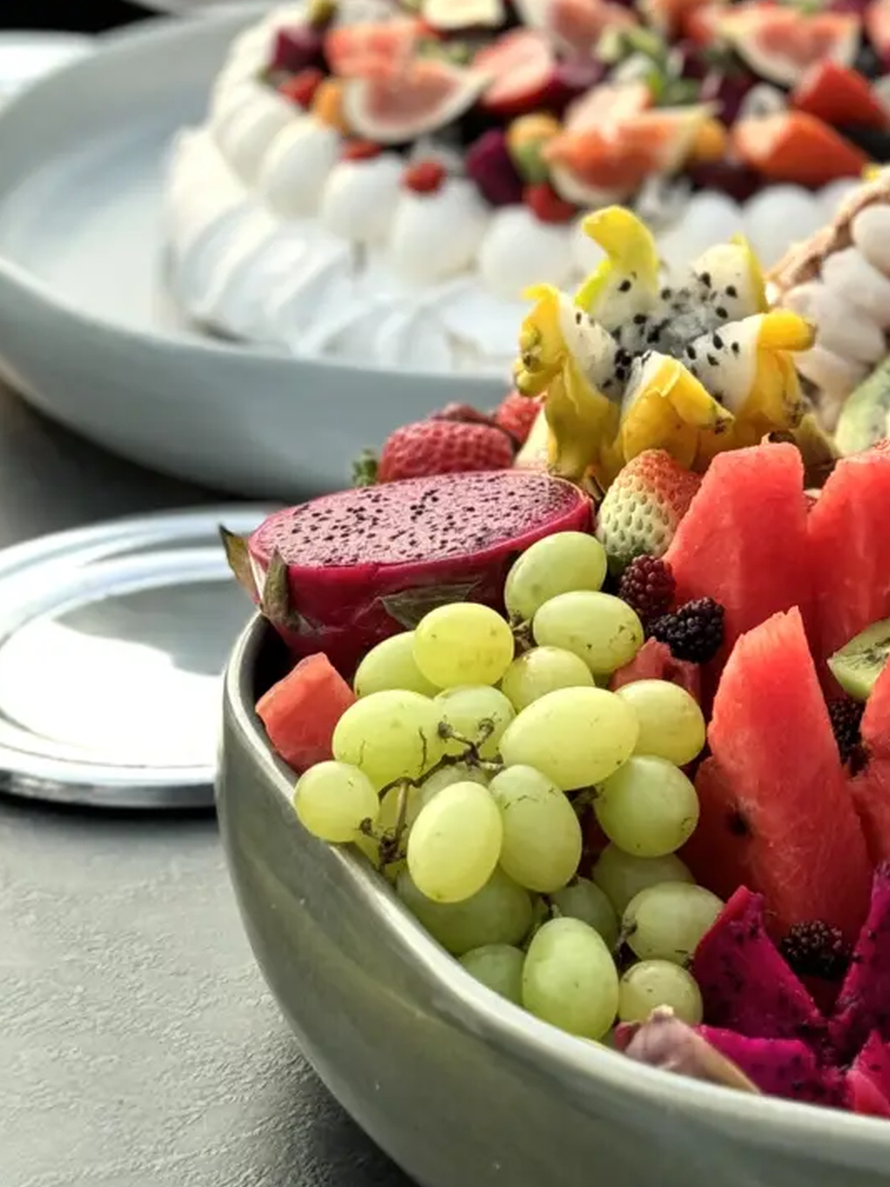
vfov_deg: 16.6
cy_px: -108
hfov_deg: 12.7
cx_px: 888
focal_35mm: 115
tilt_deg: -12.9
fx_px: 3942
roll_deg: -0.3
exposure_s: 1/1263
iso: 64
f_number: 1.78
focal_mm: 6.76
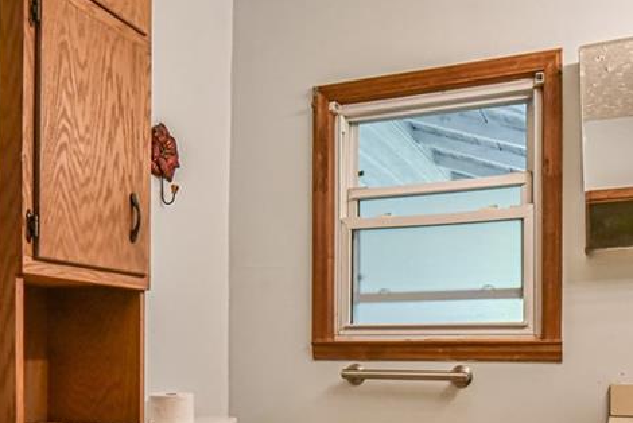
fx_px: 651
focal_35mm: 37
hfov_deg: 51.7
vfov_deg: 34.7
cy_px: 350
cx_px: 360
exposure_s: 1/160
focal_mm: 17
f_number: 13
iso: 4000
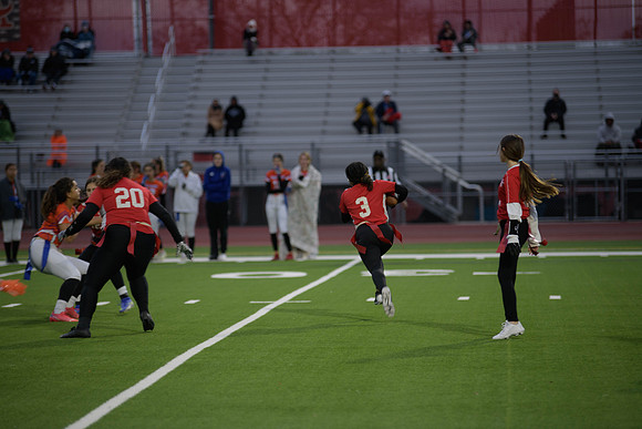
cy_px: 214
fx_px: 2943
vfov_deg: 8.3
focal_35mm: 165
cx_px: 321
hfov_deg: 12.4
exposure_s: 1/200
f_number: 2.8
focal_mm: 165
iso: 320
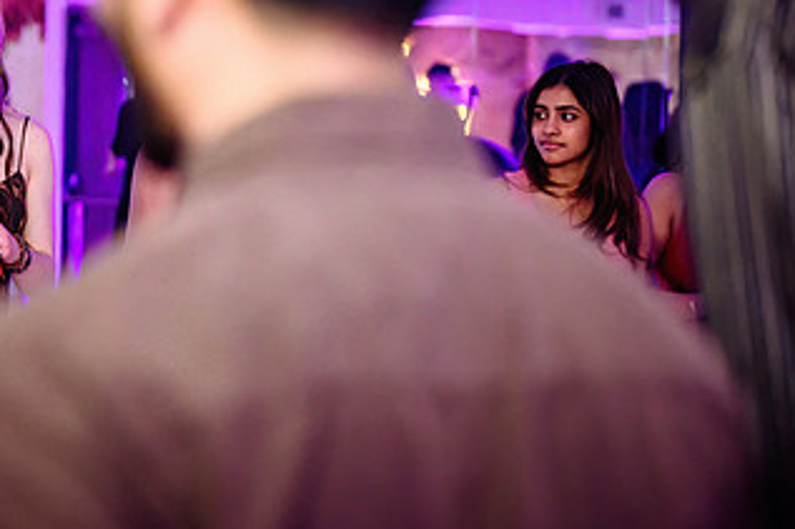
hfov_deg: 17.9
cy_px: 217
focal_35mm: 112
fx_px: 2472
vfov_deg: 12.2
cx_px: 27
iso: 2000
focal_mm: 52
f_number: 2
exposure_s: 1/200
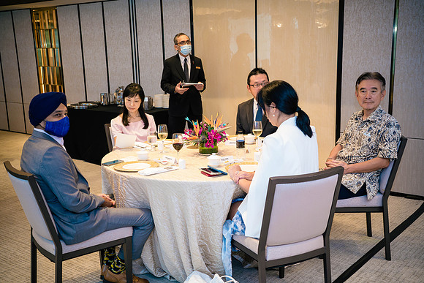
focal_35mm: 40
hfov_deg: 48.4
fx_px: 471
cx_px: 212
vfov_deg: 33.4
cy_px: 142
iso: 3200
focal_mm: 40
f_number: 5.6
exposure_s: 1/80
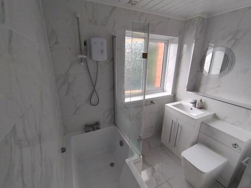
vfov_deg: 78.1
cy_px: 94
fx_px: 116
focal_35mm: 16
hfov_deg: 94.5
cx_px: 126
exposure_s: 1/100
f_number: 2.2
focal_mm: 1.66
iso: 197
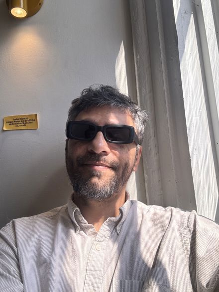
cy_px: 146
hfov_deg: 46.8
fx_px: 253
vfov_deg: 60.0
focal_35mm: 30
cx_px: 110
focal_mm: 2.69
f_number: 1.9
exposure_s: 1/440
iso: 25
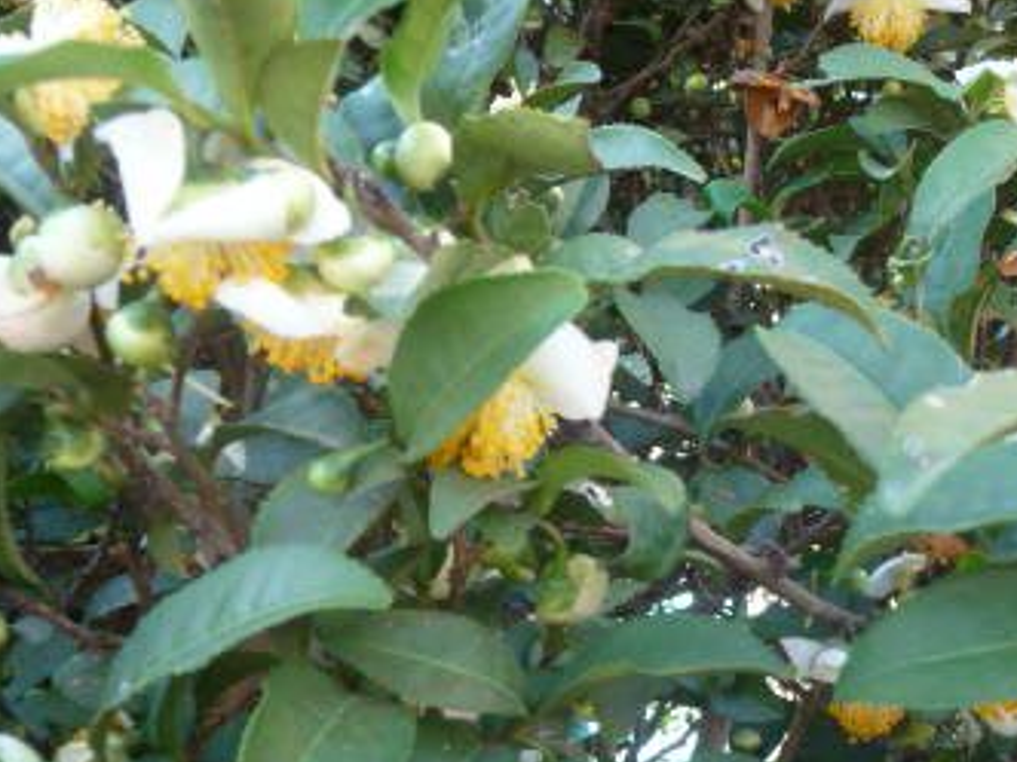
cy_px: 578
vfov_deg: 26.7
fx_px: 1586
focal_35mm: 54
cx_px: 760
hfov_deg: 34.8
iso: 100
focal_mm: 4.7
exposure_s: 1/50
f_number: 3.3
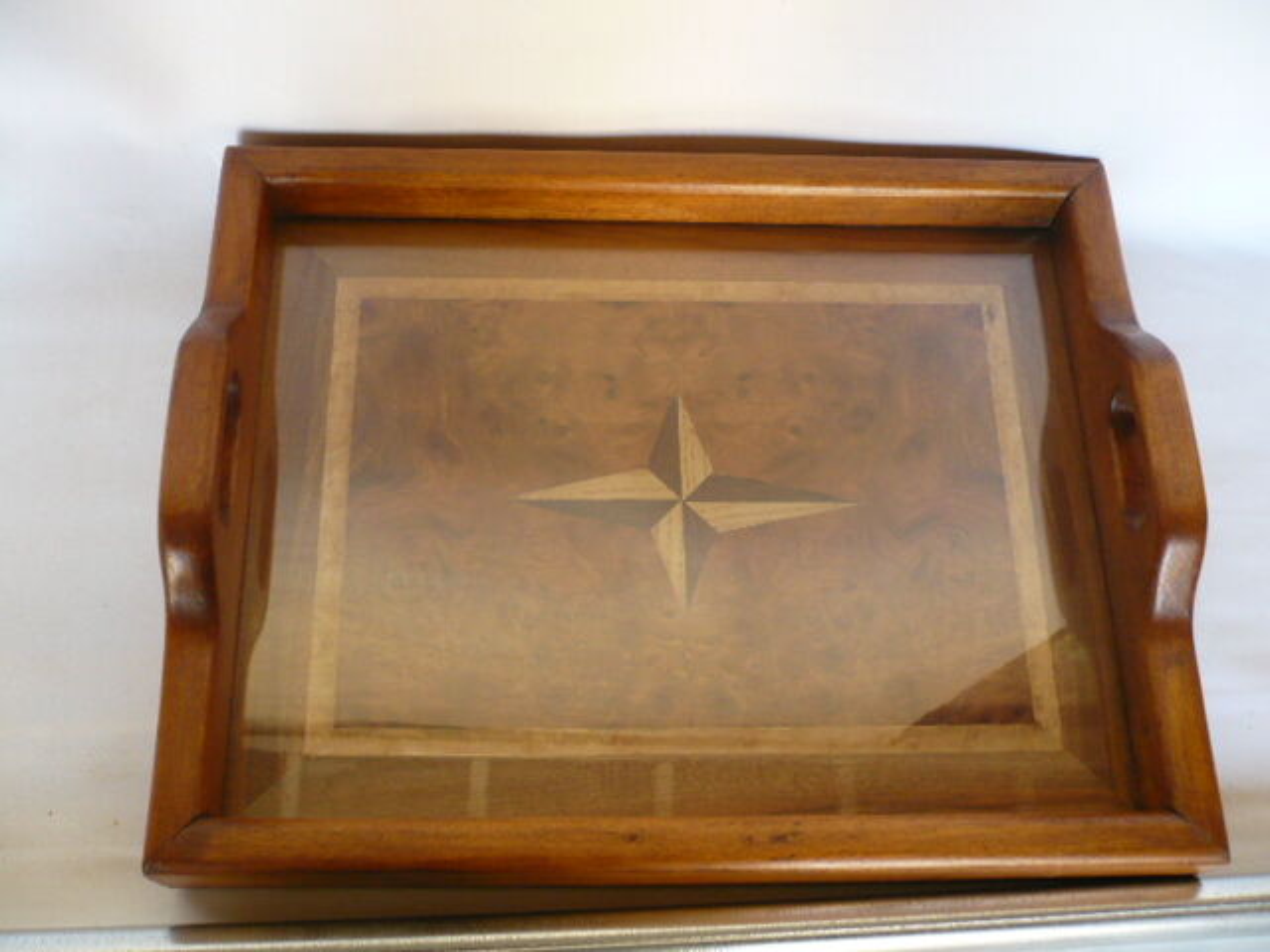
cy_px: 476
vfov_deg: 40.7
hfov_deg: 52.6
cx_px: 635
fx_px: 1284
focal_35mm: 35
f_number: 2.8
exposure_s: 1/30
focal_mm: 5.8
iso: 250
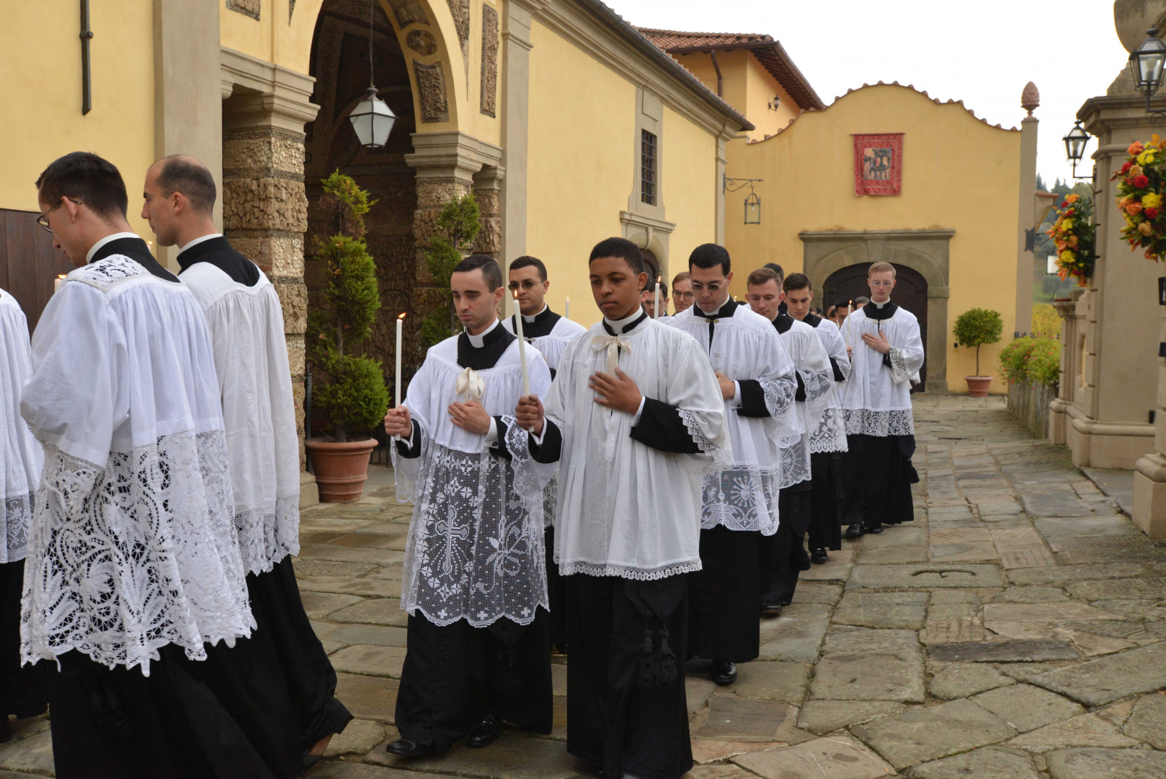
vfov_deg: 37.9
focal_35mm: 35
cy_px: 390
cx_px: 583
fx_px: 1134
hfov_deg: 54.4
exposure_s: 1/400
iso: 1600
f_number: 10
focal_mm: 35
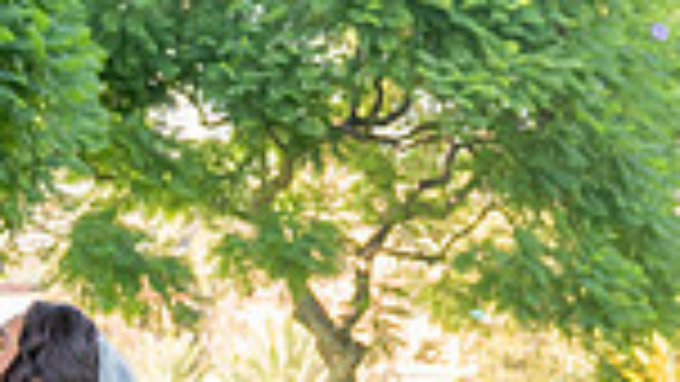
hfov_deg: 16.9
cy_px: 627
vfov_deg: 9.4
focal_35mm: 125
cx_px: 49
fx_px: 2254
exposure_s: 1/200
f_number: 3.5
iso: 200
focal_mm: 26
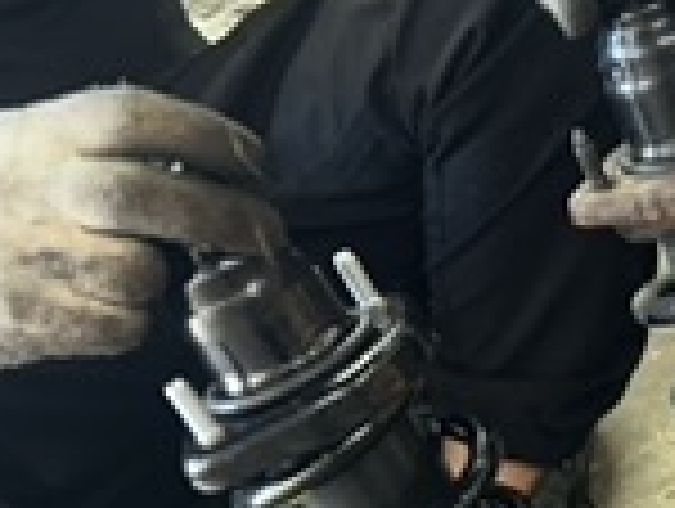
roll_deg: +23.4
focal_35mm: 83
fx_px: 1621
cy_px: 544
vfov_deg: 17.3
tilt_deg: -27.5
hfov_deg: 21.1
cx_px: 909
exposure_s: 1/60
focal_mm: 5.7
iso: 400
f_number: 1.5
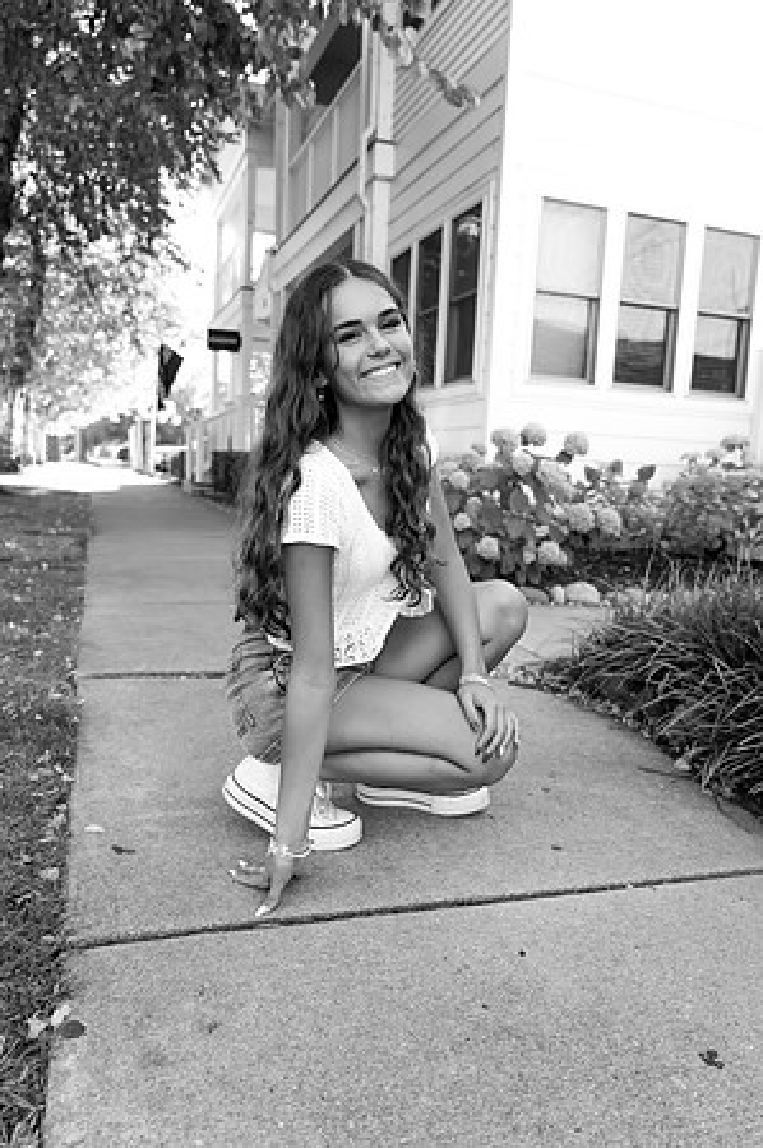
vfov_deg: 68.4
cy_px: 574
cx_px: 382
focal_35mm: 26
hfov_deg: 48.6
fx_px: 844
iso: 1600
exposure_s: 1/800
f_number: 4
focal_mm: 26.5
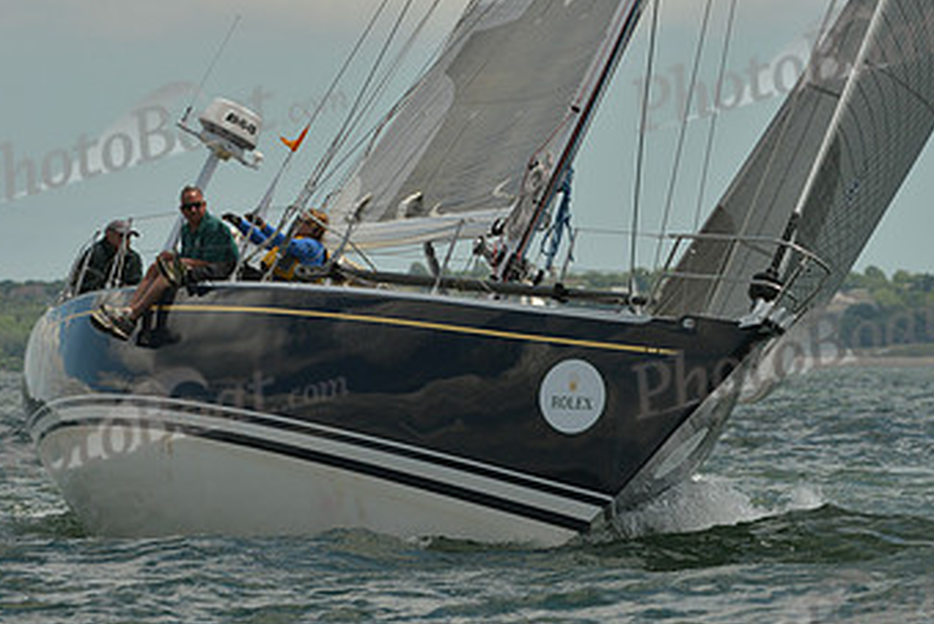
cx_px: 492
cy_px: 243
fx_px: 11056
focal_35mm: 426
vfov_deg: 3.2
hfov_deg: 4.8
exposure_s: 1/800
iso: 200
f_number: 8
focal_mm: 250
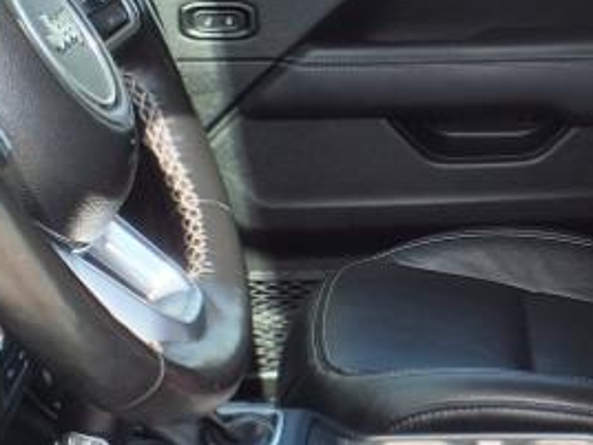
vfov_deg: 14.4
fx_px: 1764
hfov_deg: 18.4
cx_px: 642
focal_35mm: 103
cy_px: 235
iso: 40
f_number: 1.9
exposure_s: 1/385
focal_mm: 3.58
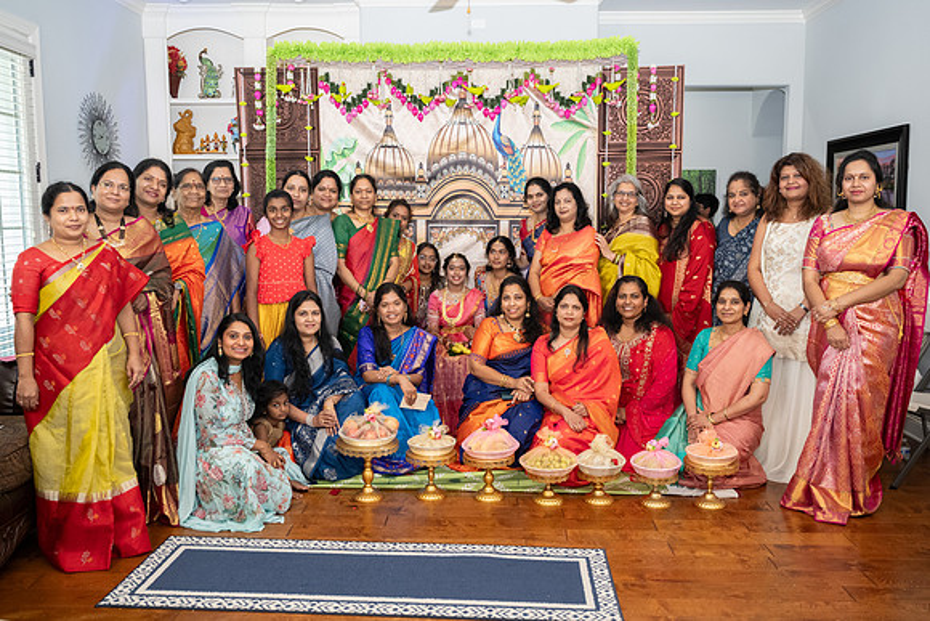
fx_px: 793
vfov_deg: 42.8
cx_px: 465
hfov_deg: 60.8
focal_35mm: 31
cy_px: 310
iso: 1600
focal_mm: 30
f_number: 4
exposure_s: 1/160
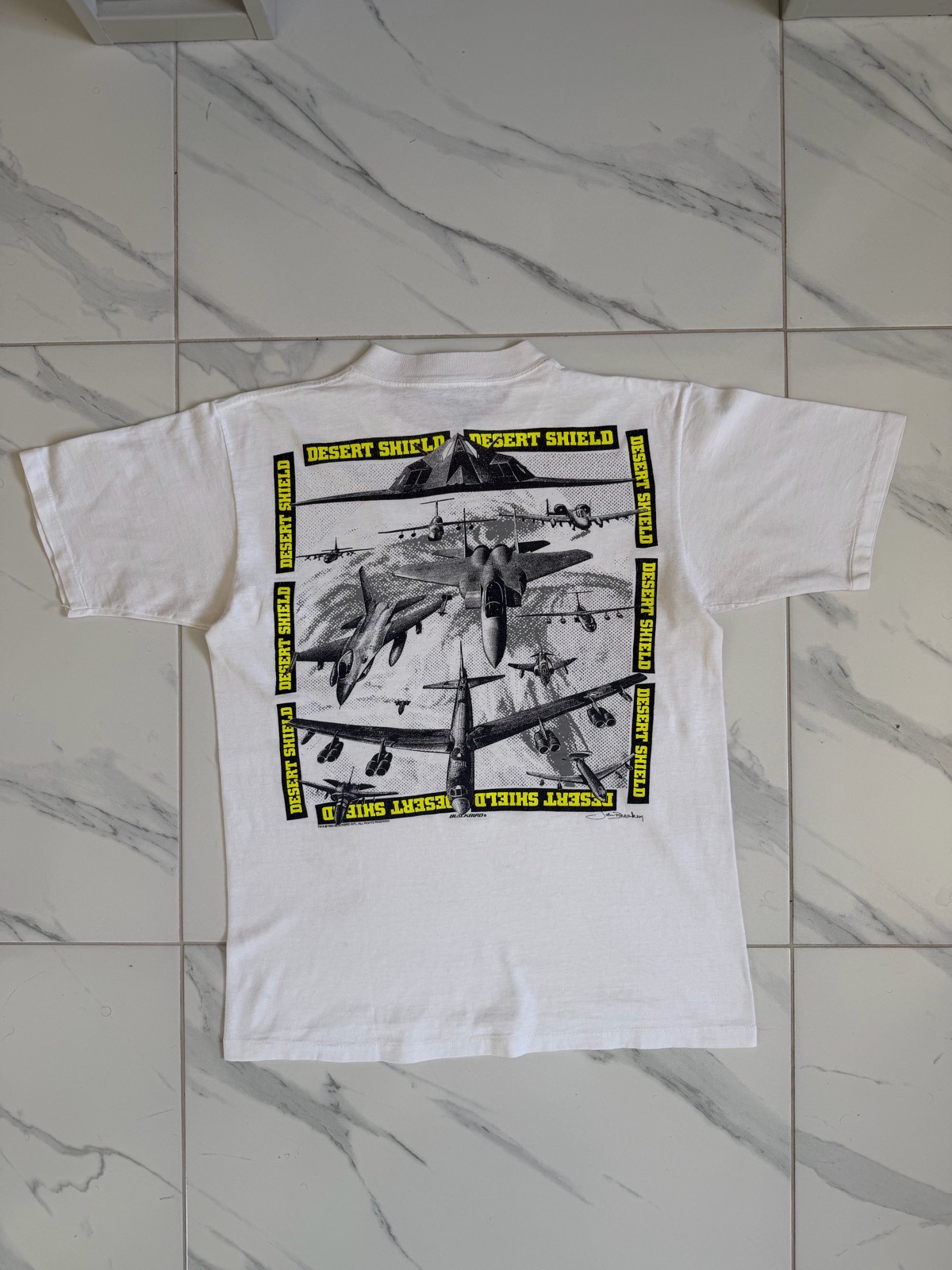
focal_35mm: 24
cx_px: 476
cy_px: 635
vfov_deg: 71.6
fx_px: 880
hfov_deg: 56.8
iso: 80
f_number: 1.78
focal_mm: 6.76
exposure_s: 1/121
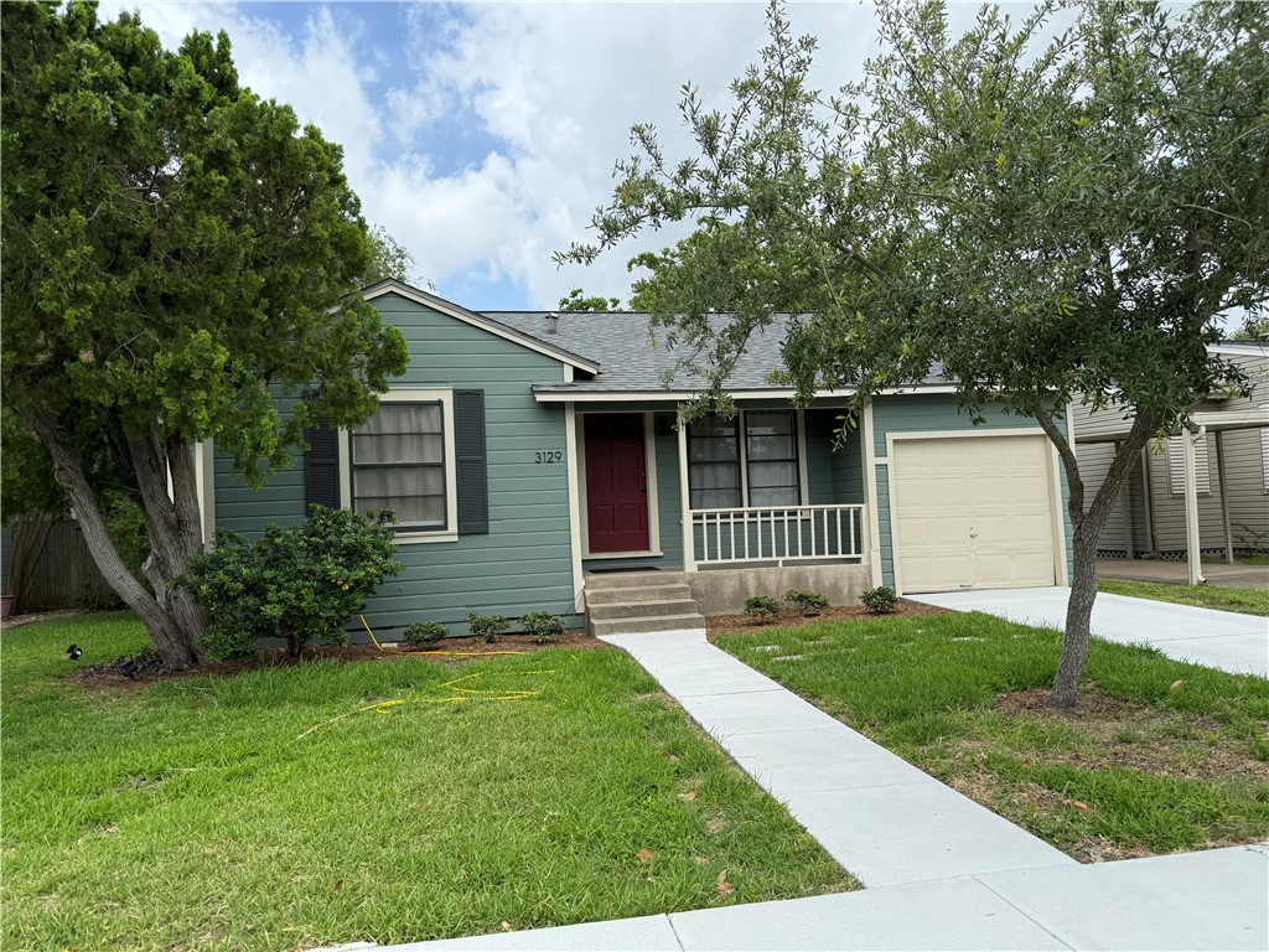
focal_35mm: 24
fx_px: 880
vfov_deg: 56.8
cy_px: 476
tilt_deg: +2.8
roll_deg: +2.4
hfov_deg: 71.6
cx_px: 634
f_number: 1.78
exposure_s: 1/3759
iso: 80
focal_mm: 6.76
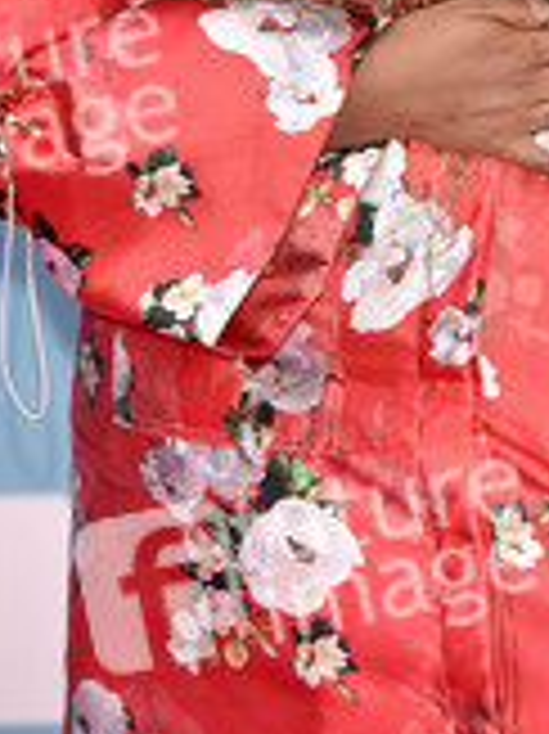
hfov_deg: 4.1
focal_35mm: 366
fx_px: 7750
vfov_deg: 5.4
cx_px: 436
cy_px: -108
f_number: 4.5
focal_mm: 155
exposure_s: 1/250
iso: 2000
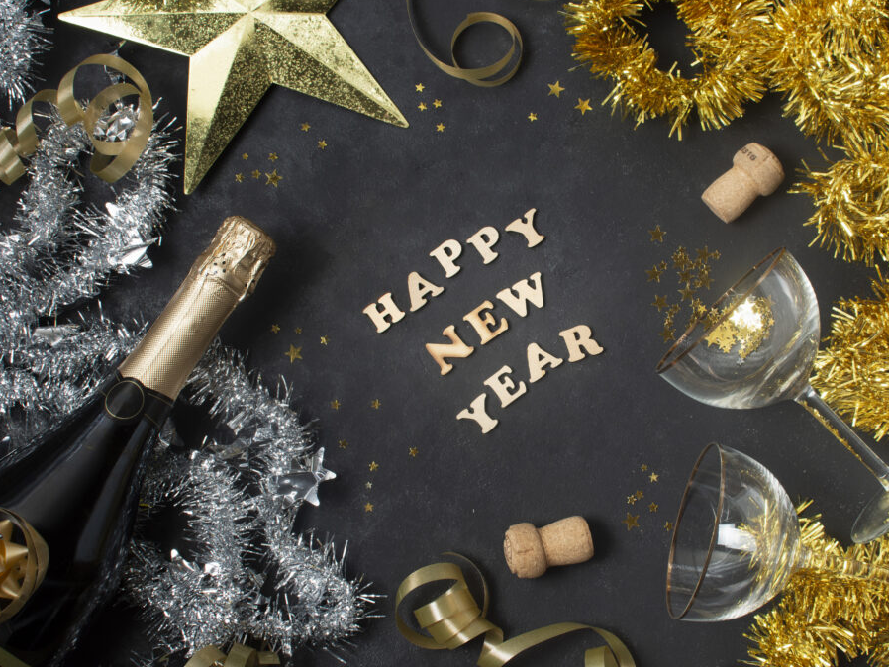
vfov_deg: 25.4
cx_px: 478
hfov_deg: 33.5
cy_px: 332
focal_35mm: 58
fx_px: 1478
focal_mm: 35
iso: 250
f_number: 8
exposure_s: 1/100
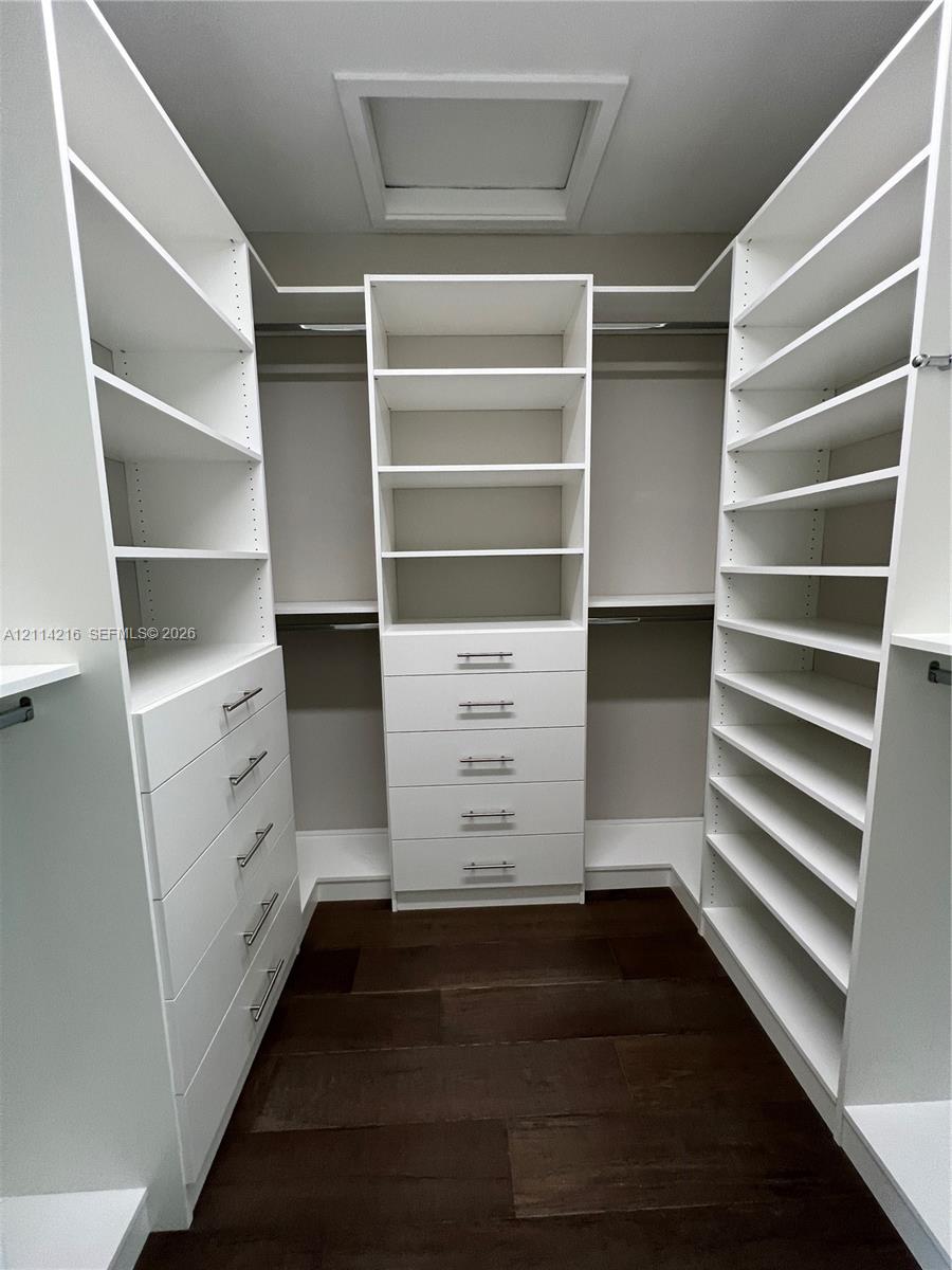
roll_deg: +0.6
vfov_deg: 106.2
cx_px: 476
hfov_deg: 89.9
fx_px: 477
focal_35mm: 13
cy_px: 635
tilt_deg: -7.4
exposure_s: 1/120
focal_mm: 1.57
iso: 160
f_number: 1.8
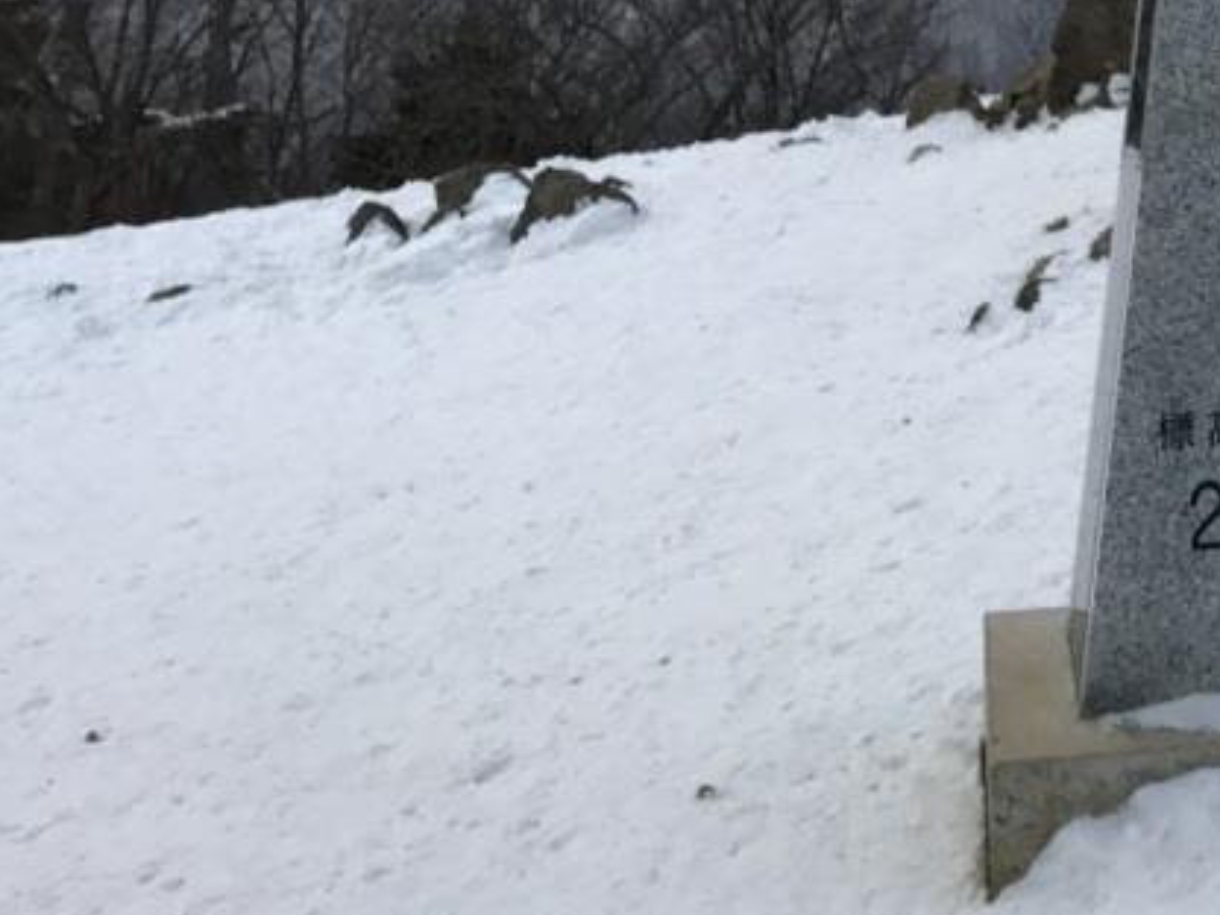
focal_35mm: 69
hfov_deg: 26.2
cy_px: -191
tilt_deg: -1.6
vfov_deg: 20.0
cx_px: 1305
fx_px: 2432
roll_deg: +0.8
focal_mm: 3.99
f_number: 1.8
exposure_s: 1/3546
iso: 20
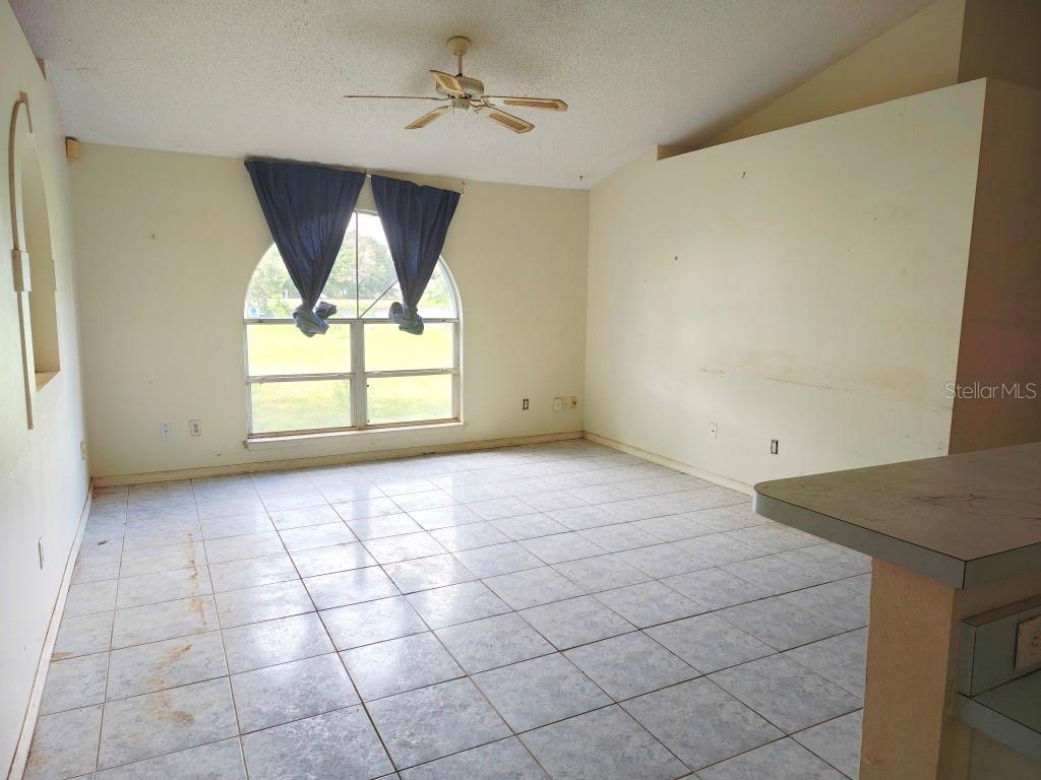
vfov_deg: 56.8
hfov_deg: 71.6
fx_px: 722
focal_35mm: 24
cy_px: 390
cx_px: 520
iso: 622
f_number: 1.8
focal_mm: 5.41
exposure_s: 1/60
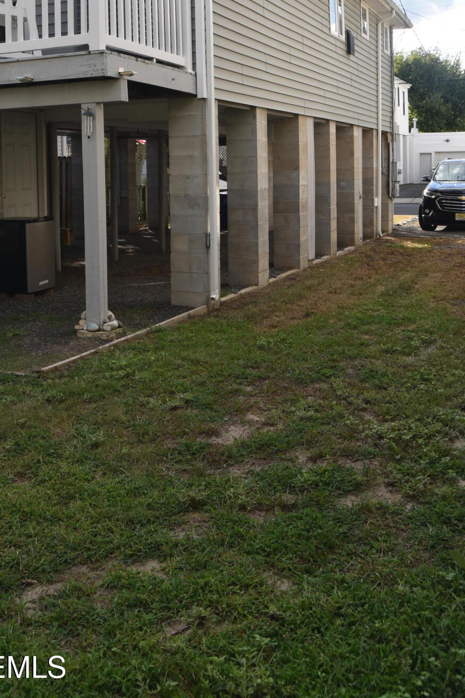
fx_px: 751
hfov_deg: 34.2
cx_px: 172
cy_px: 186
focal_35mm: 39
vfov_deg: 48.2
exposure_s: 1/200
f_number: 7.1
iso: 100
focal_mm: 17
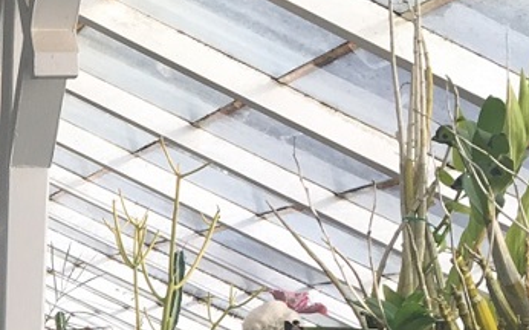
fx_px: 1744
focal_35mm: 121
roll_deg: -0.3
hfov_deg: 16.1
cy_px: 591
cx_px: -216
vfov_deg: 10.2
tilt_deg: -9.3
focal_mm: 4.15
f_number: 2.2
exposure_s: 1/686
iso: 25
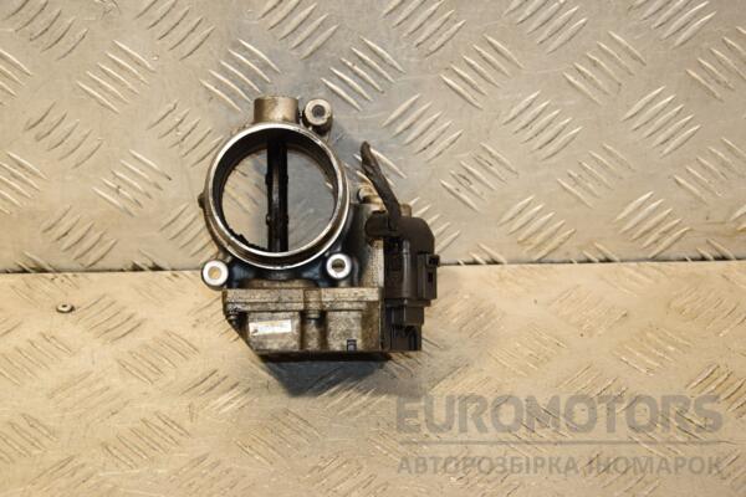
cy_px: 248
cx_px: 373
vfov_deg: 15.7
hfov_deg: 23.4
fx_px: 1803
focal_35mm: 87
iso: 800
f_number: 6.3
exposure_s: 1/200
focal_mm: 58
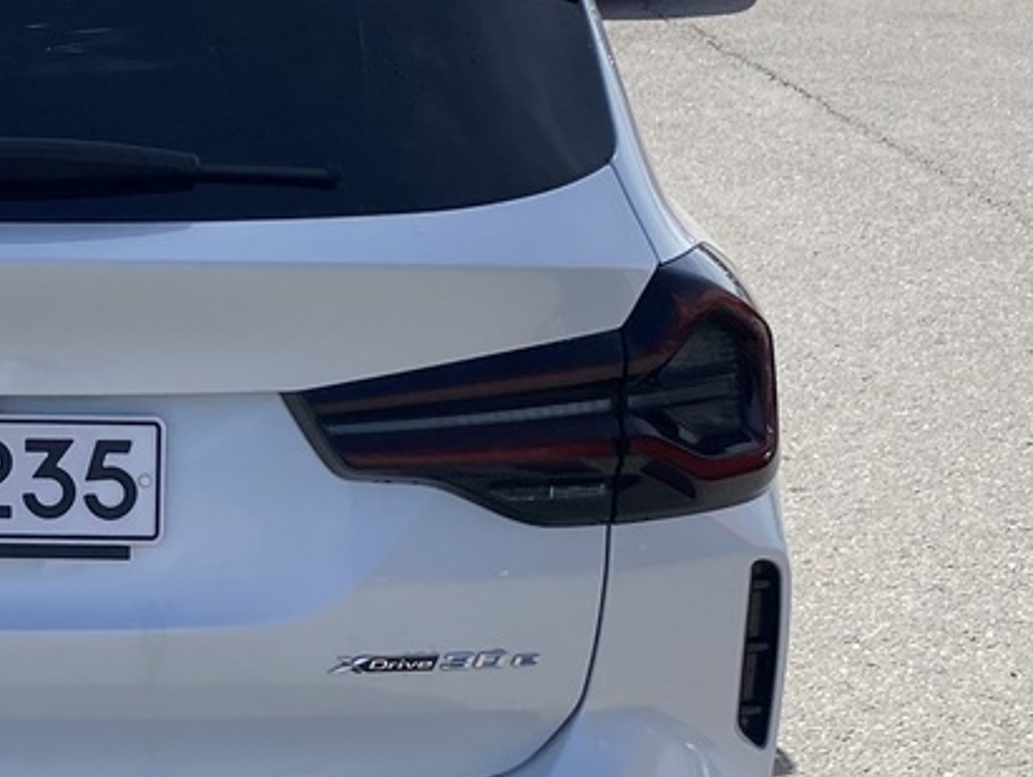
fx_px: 2718
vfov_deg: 16.3
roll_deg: +2.1
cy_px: 402
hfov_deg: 20.7
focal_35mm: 91
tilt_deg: -15.8
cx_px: -55
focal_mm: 4.25
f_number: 1.8
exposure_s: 1/3401
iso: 32
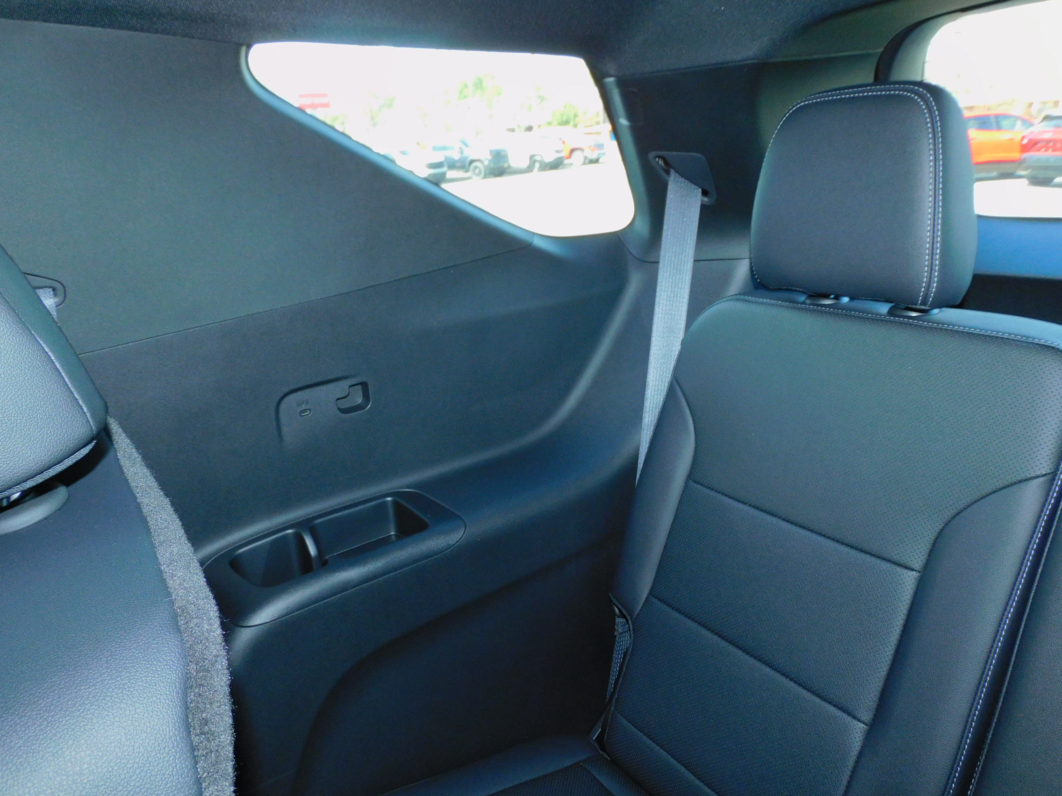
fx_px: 736
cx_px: 531
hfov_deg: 71.6
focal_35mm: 24
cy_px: 398
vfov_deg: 56.8
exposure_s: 1/30
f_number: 3.3
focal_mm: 4.3
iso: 200
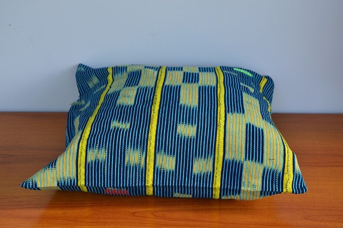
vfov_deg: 22.5
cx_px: 172
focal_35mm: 60
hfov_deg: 33.5
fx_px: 571
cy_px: 114
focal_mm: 40
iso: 400
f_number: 8
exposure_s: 1/60
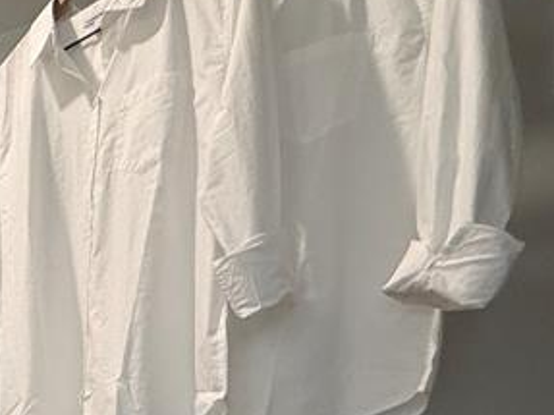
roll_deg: -0.8
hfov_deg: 29.2
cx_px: -201
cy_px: 622
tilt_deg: -0.5
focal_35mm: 50
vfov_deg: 23.4
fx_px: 800
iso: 200
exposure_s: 1/60
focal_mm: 2.22
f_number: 2.2
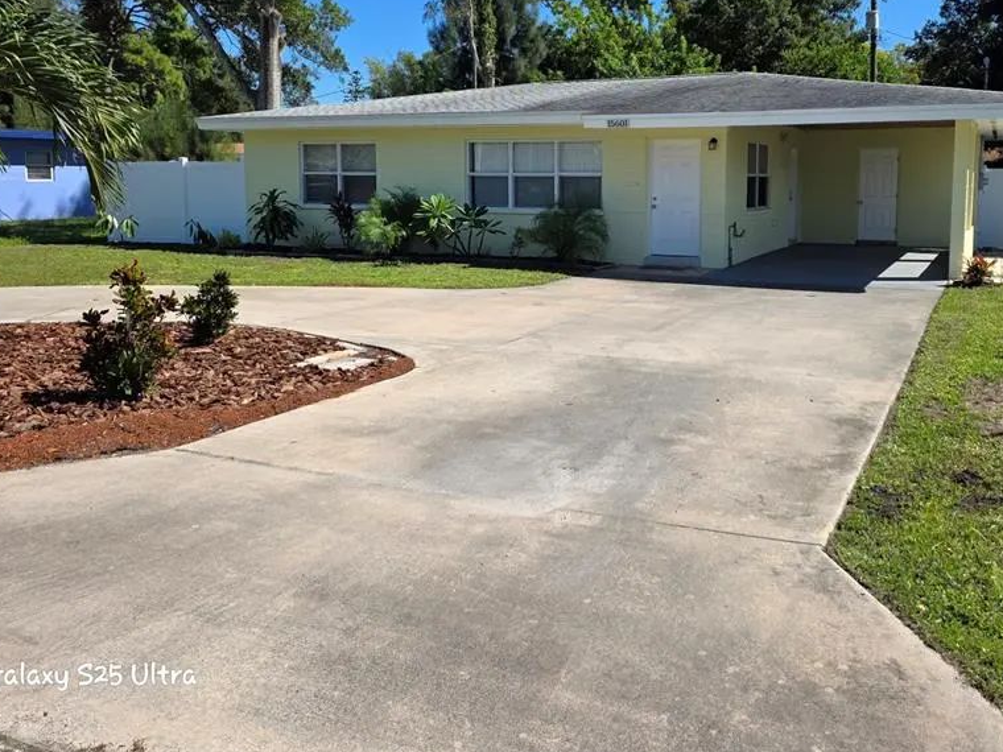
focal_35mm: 31
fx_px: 898
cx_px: 593
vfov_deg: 44.8
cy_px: 257
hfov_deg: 58.0
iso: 80
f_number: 1.7
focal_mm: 6.3
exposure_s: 1/5447
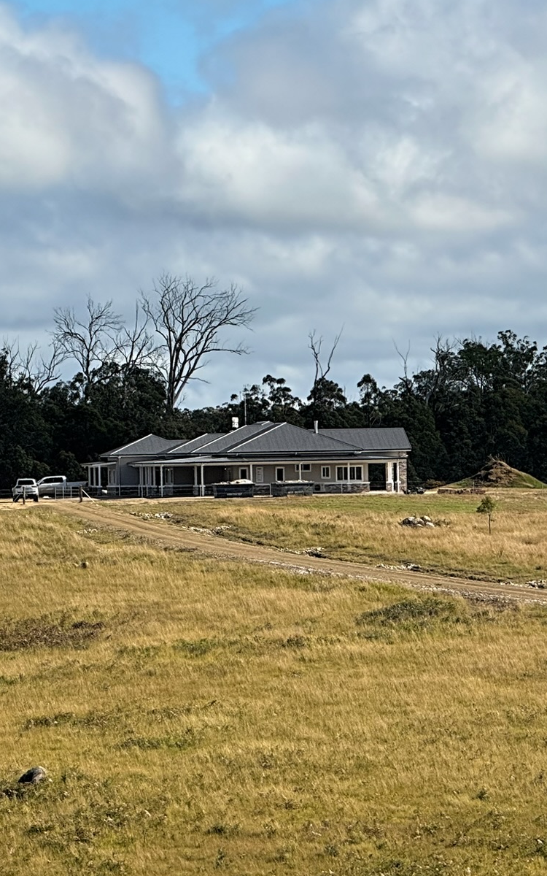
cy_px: 436
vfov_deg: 9.7
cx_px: 112
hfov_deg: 6.0
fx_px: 5176
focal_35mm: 217
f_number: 2.8
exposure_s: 1/2525
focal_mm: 15.66
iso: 64
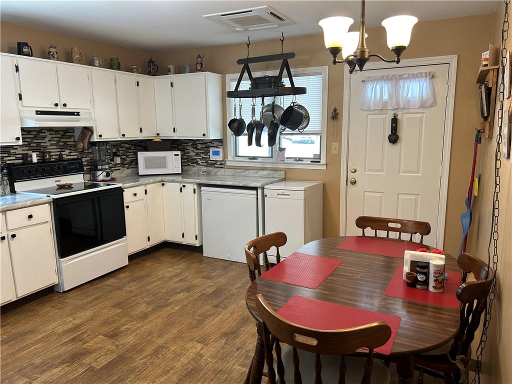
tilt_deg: -10.1
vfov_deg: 53.1
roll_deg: +0.7
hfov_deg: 67.3
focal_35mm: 26
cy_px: 192
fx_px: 385
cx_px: 256
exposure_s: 1/60
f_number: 1.5
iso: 100
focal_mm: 5.7
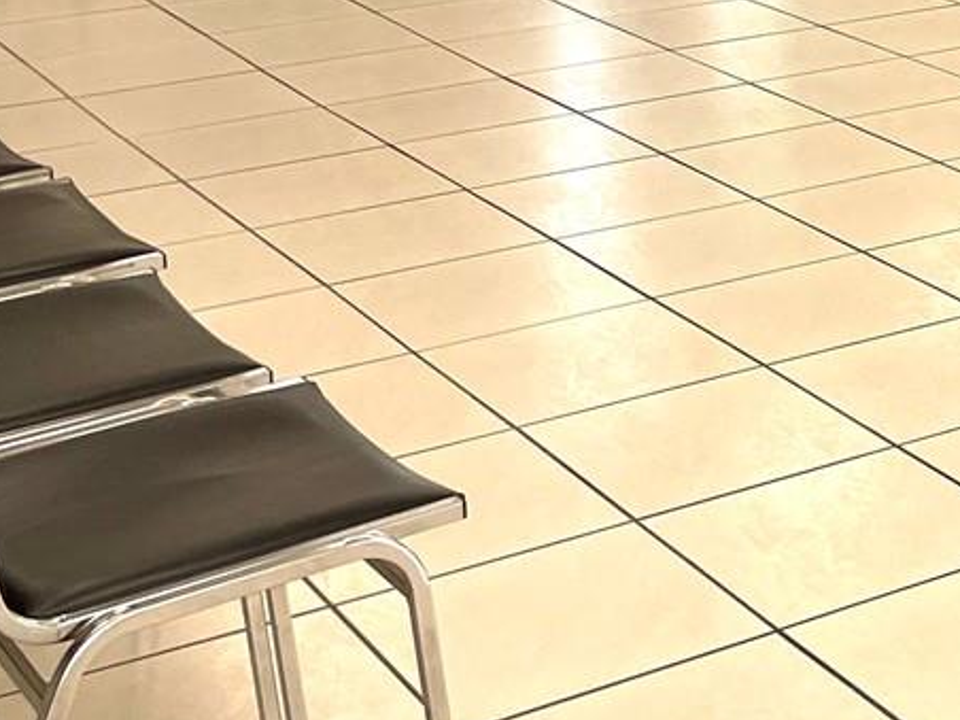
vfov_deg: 14.9
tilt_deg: -4.2
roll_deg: -0.3
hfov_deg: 19.3
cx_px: 1315
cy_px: -365
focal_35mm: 92
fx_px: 2551
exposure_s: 1/232
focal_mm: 4.2
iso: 32
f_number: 1.6
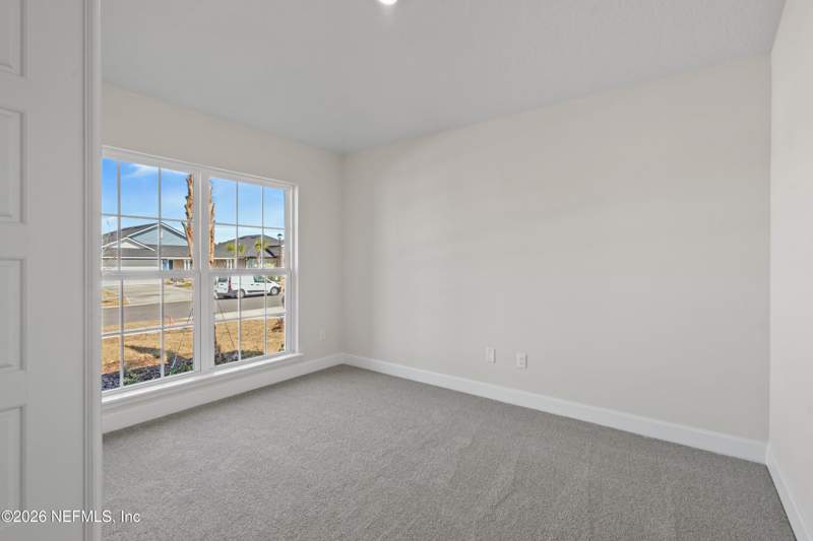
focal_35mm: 16
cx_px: 406
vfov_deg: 73.7
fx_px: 361
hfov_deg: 96.7
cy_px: 270
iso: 100
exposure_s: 1/15
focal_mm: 16
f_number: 8
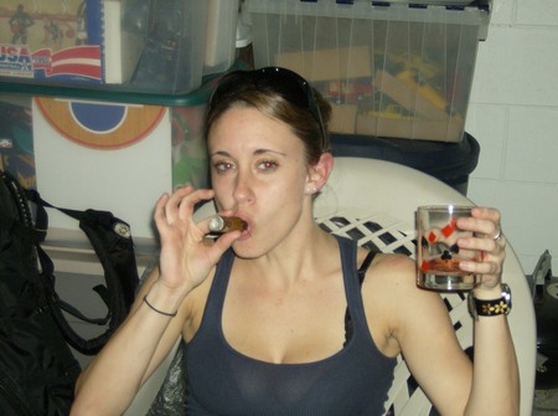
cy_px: 208
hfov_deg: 27.8
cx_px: 279
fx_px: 1125
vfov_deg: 20.9
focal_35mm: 70
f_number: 3.7
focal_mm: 11.6
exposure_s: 1/91.3
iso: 200
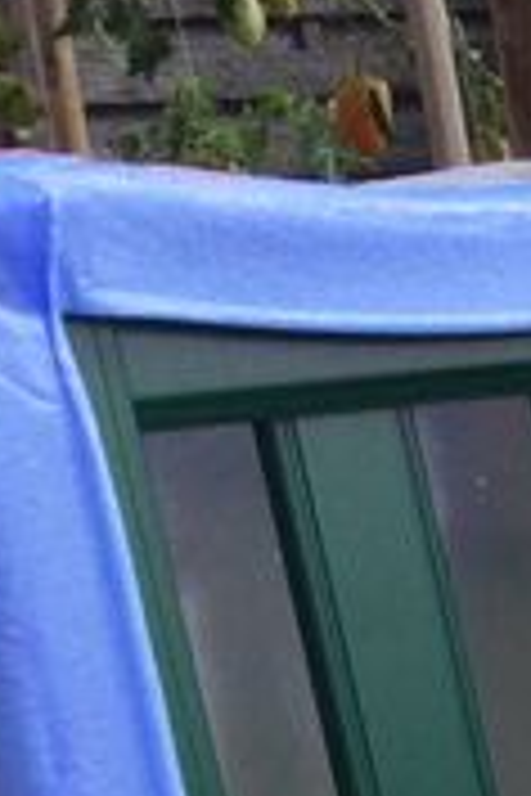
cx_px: 1818
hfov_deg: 6.6
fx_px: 4026
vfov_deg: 10.5
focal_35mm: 182
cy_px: 1547
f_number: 2.4
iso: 25
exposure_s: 1/612
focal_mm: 3.3
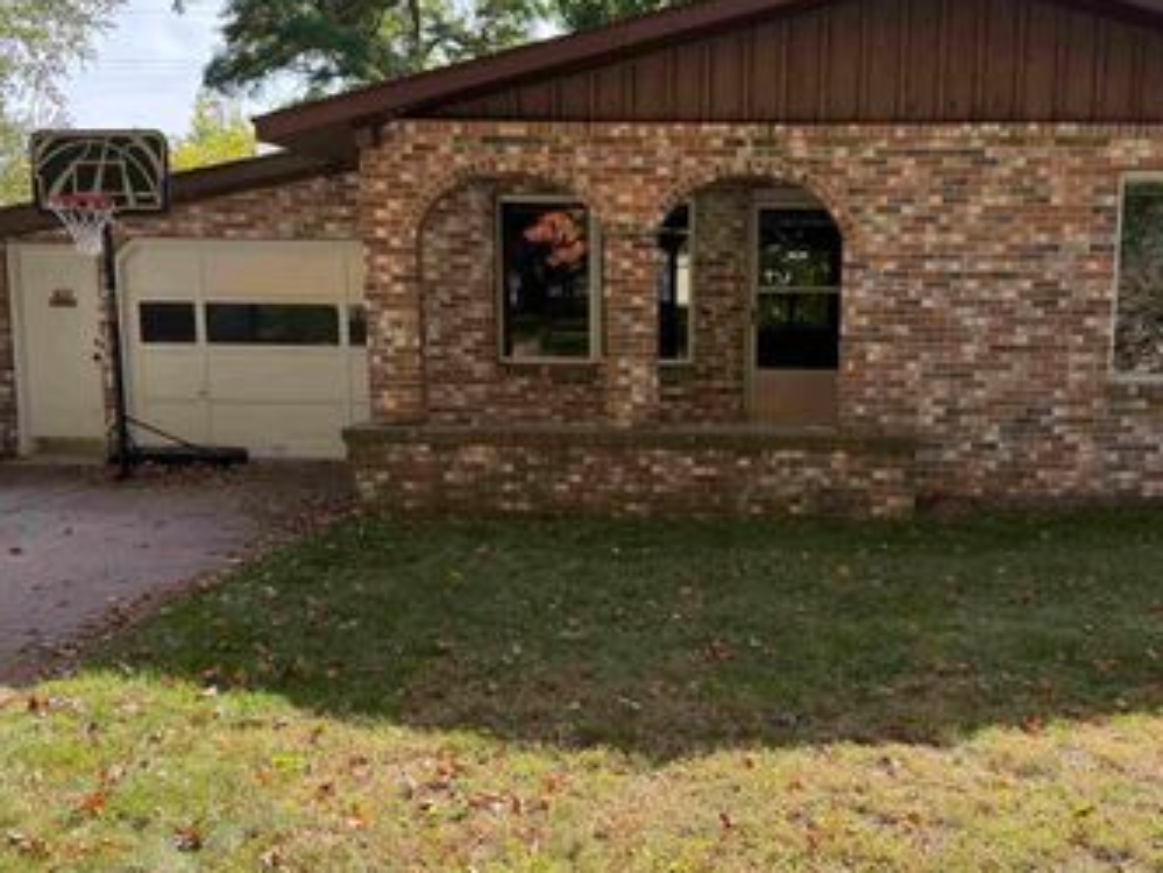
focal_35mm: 36
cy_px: 477
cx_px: 698
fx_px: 1210
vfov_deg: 39.6
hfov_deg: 51.0
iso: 100
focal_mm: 6.76
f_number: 1.78
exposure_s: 1/1553
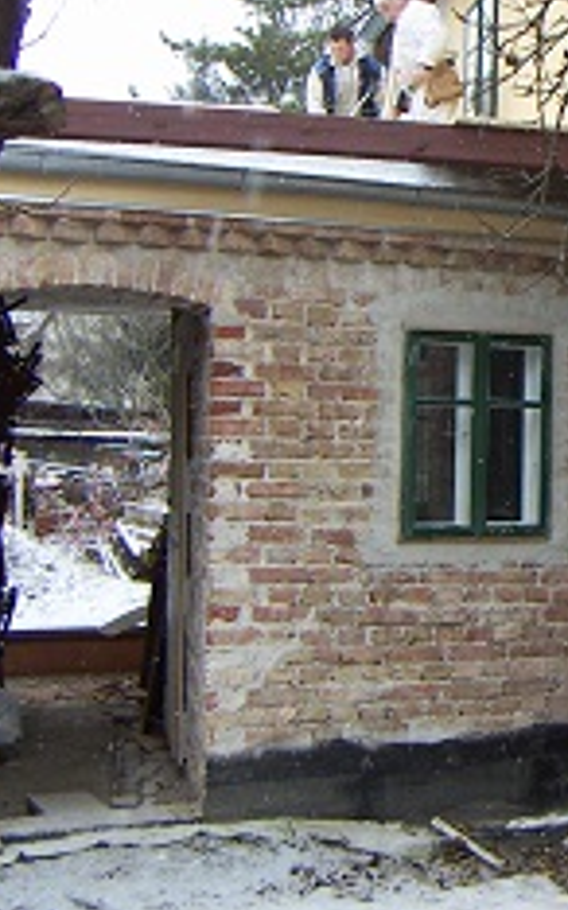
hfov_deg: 21.9
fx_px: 1414
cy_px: 432
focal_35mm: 57
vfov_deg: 35.7
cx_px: 560
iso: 50
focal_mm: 4.7
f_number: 2.8
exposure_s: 1/60
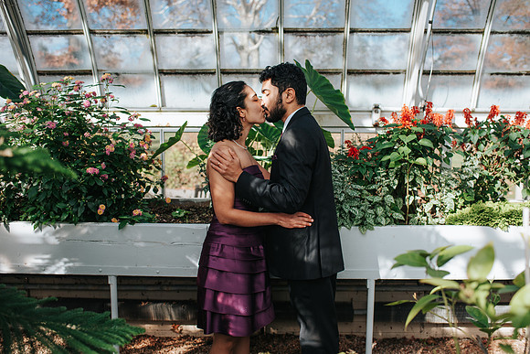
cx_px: 275
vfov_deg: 36.6
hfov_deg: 52.7
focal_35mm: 36
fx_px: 535
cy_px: 177
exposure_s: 1/500
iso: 110
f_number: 3.2
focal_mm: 35
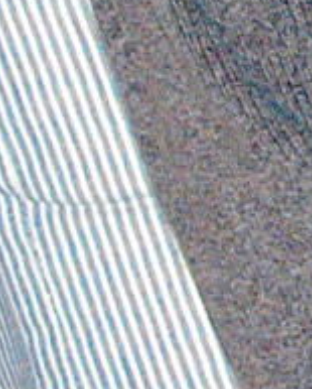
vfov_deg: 4.6
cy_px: -10
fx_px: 4802
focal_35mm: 417
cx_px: 1365
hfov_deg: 3.5
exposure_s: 1/60
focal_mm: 28
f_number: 5
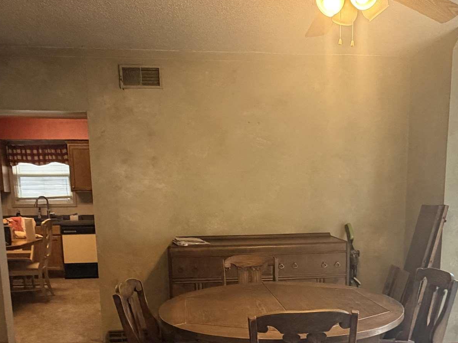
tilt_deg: -9.8
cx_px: 265
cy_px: 276
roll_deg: +1.5
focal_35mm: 36
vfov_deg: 38.1
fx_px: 476
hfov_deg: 51.1
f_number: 2.2
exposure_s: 1/60
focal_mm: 2.22
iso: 250
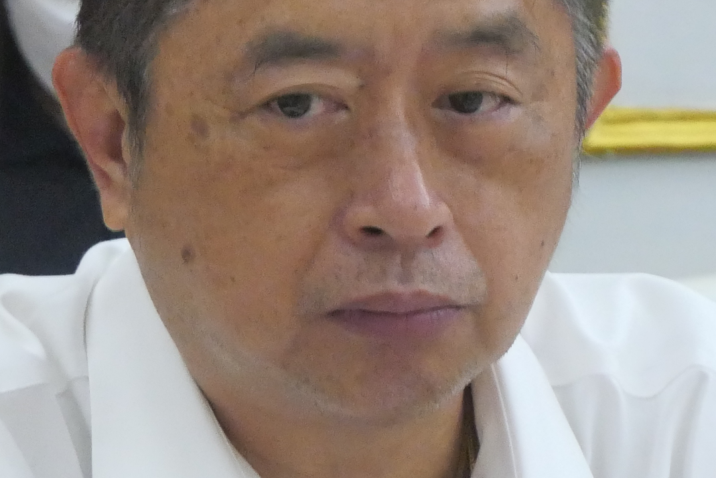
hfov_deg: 6.5
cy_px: 378
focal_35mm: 316
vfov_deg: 4.4
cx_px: 226
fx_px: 6288
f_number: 5.6
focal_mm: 44
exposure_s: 1/50
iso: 3200
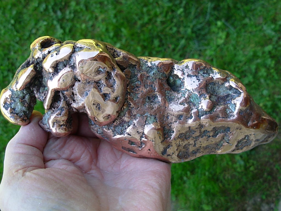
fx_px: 308
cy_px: 106
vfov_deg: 37.7
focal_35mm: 38
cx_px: 140
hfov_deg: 49.0
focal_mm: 6.3
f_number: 2.9
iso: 50
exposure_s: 1/93.2
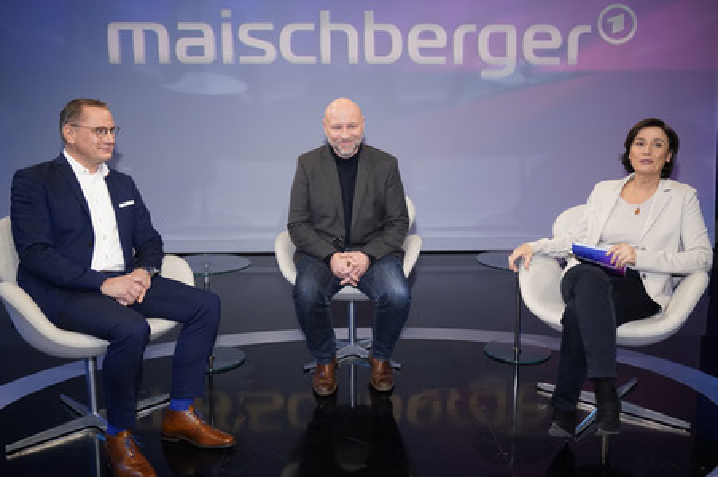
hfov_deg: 65.5
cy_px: 238
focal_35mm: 28
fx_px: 558
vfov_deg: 46.3
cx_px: 359
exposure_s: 1/125
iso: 2000
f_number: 5
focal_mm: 28
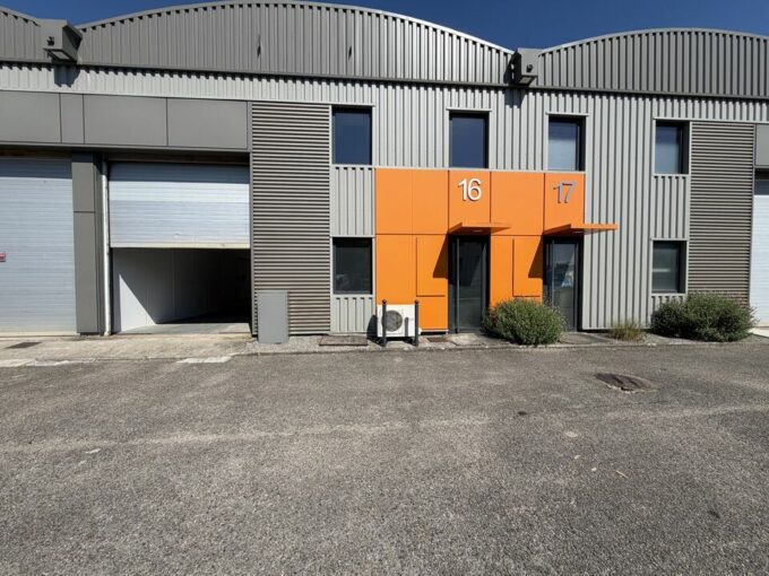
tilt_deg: -0.5
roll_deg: +0.8
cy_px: 288
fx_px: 311
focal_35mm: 14
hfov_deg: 102.1
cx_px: 384
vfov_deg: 85.7
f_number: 2.2
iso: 20
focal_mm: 2.22
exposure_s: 1/1033
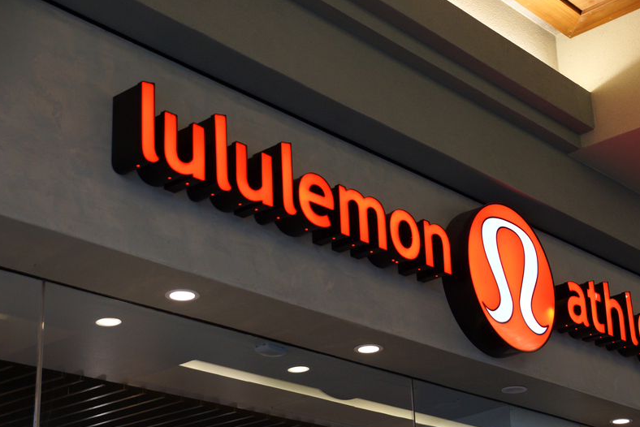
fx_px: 1185
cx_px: 383
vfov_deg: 20.4
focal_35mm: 67
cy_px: 268
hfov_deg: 30.1
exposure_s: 1/60
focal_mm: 35
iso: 320
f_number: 4.5
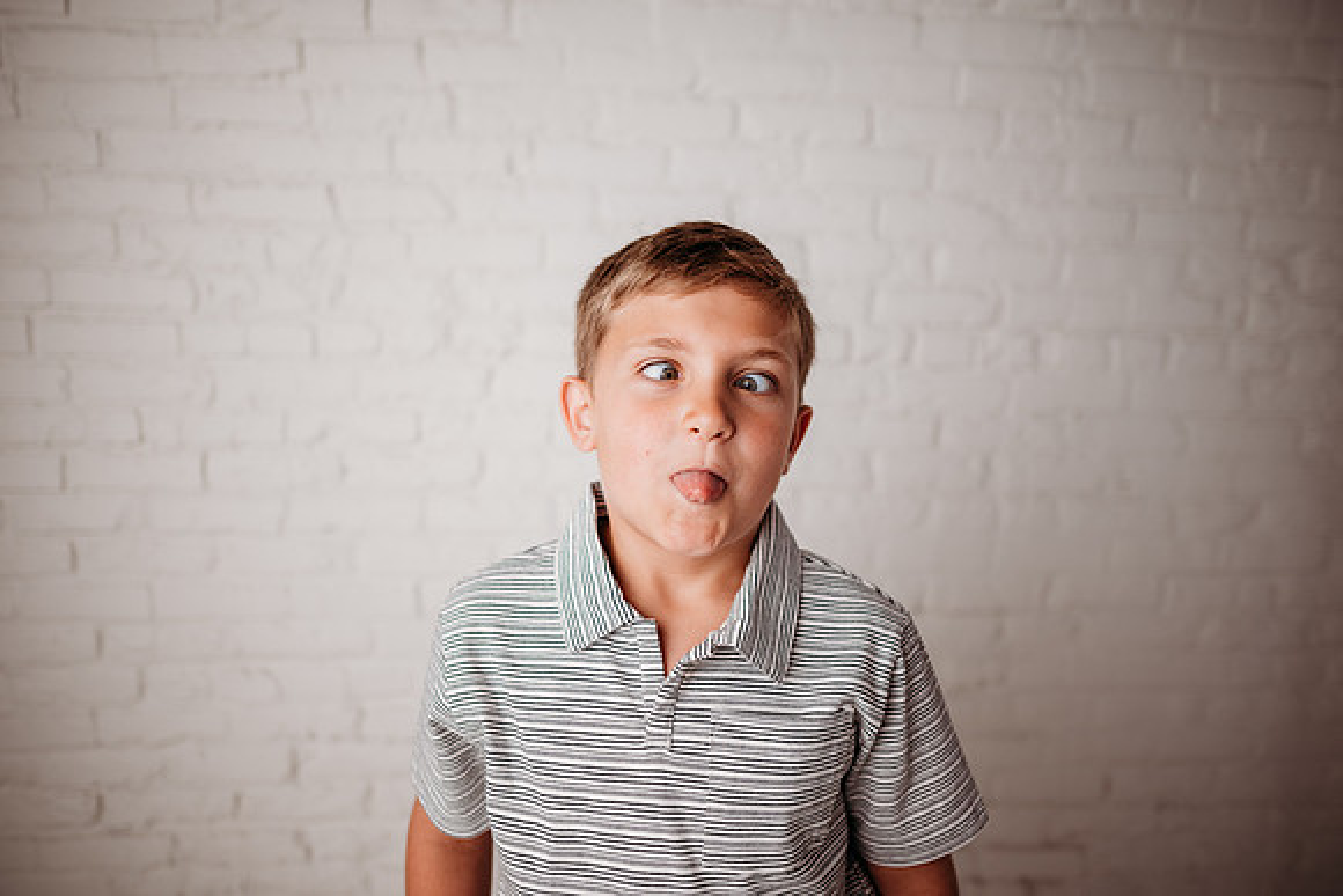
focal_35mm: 24
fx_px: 896
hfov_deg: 73.7
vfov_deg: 53.2
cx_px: 672
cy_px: 448
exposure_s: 1/200
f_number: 2
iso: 100
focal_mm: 24
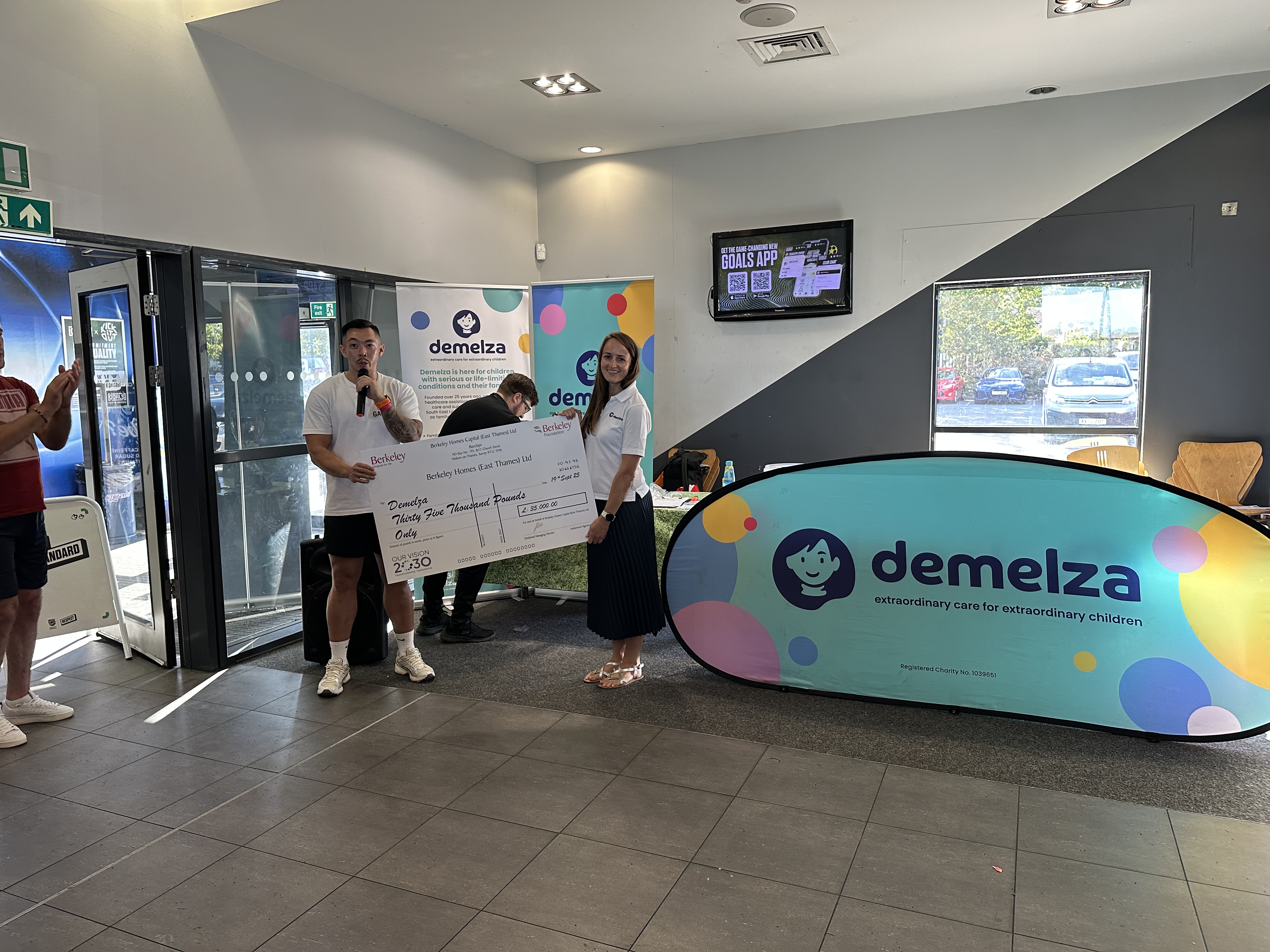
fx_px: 881
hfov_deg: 71.6
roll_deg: +0.7
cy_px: 476
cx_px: 635
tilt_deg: -5.8
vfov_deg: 56.8
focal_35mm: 24
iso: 250
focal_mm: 6.86
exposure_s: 1/111
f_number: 1.78
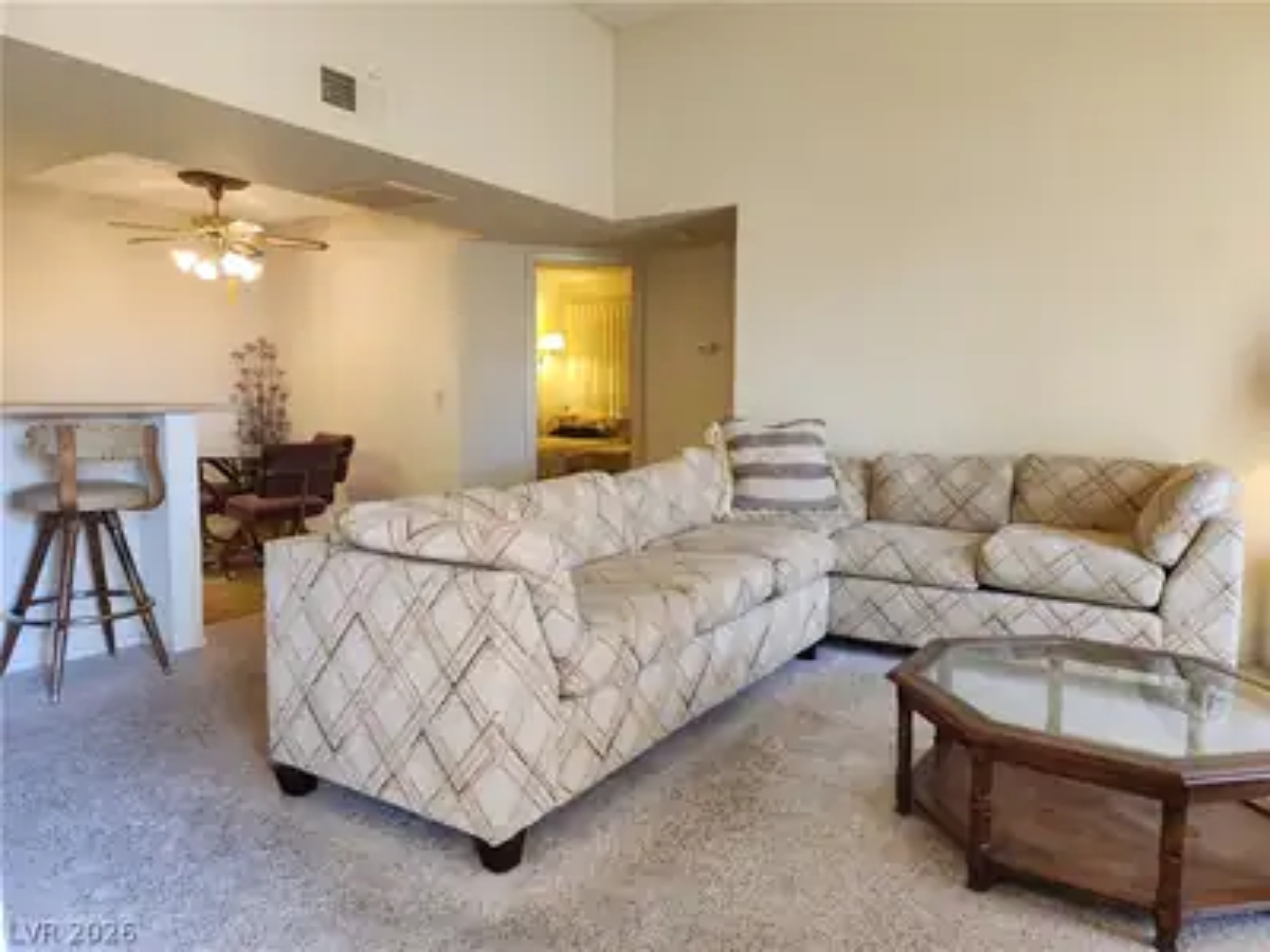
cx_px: 635
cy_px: 476
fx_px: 844
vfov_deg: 58.9
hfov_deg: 73.9
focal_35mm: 23
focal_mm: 5.4
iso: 320
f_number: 1.8
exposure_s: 1/120
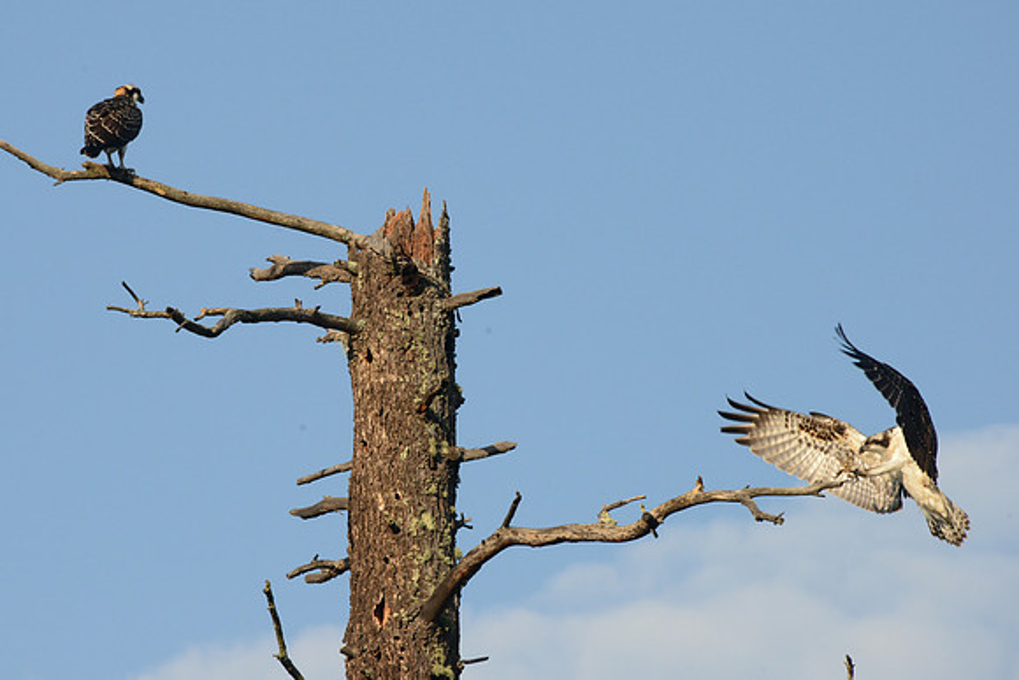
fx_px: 8493
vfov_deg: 4.6
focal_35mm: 300
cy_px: 340
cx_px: 510
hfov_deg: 6.9
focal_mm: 300
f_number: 14
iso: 1250
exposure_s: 1/800
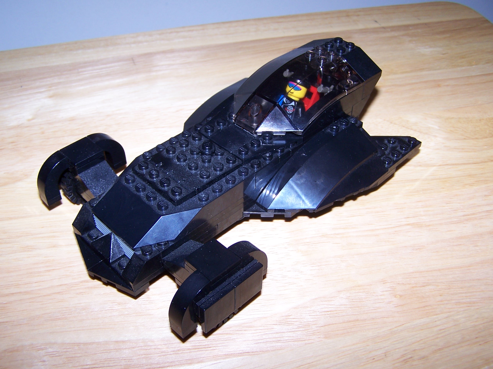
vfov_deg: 37.7
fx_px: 541
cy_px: 184
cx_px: 246
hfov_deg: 49.0
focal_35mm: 38
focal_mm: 6.3
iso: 80
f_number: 2.8
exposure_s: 1/60
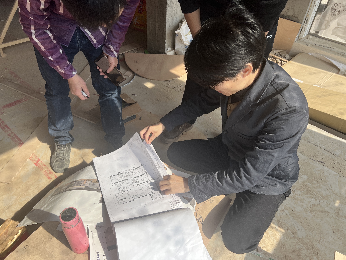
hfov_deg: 67.3
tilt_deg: -41.6
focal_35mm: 26
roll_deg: -3.6
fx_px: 260
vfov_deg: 53.1
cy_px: 130
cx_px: 173
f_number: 1.5
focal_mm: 5.7
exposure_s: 1/1972
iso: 50
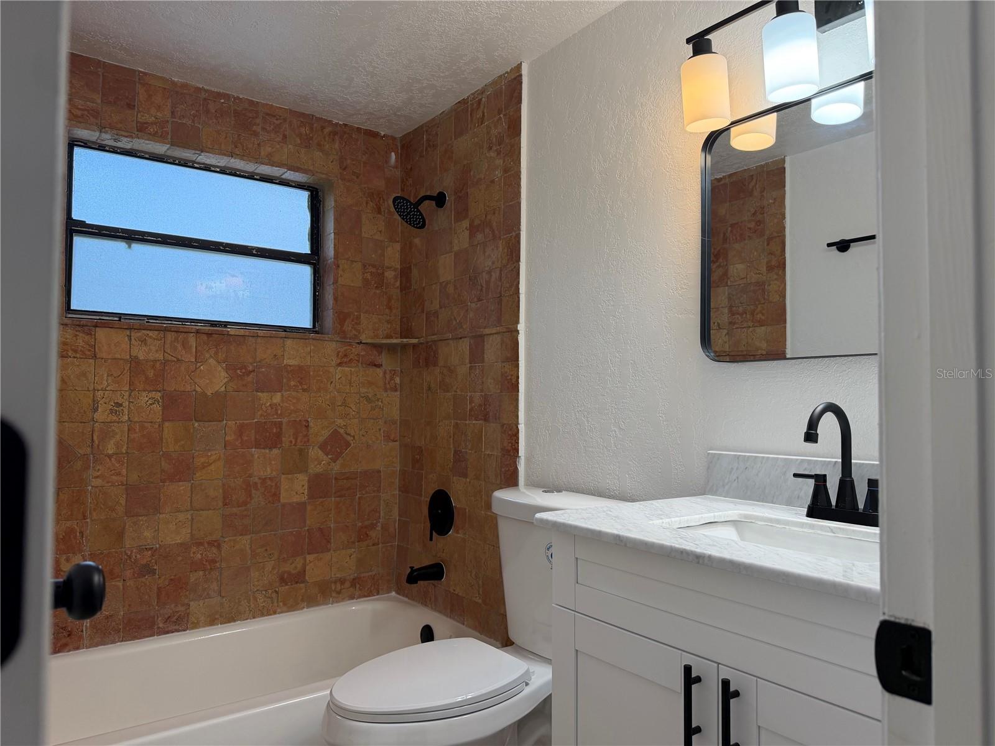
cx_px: 498
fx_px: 690
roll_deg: +0.0
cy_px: 373
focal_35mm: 24
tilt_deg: +2.0
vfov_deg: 56.8
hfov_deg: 71.6
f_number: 1.78
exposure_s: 1/199
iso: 100
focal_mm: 6.76
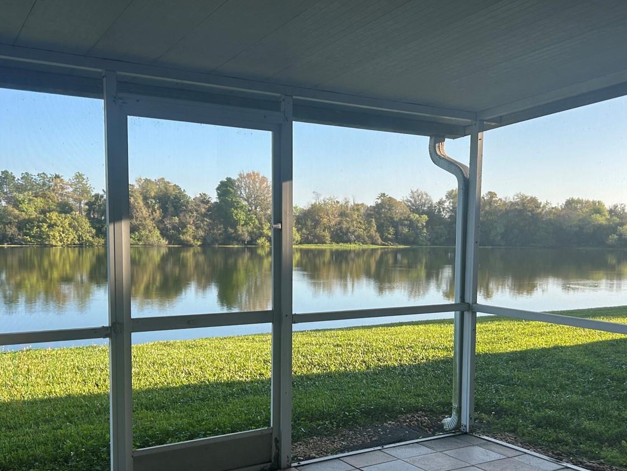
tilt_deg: -5.6
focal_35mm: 37
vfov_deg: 38.5
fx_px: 670
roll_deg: -1.0
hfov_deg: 50.1
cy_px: 284
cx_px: 344
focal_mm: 5.7
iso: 50
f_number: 1.5
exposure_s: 1/887
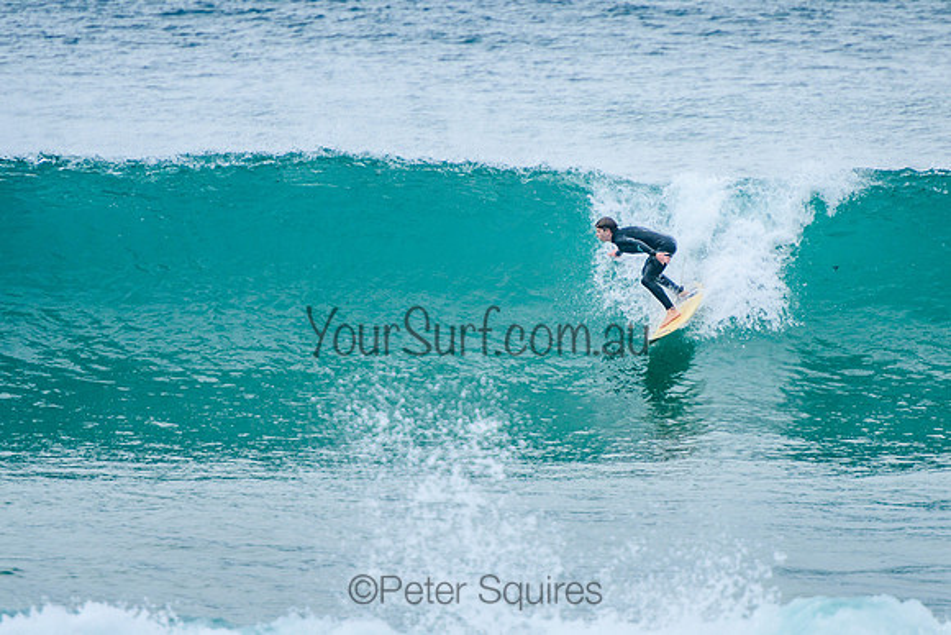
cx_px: 578
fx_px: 14541
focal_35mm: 550
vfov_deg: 2.5
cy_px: 285
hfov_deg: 3.7
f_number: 5.6
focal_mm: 400
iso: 320
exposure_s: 1/2000
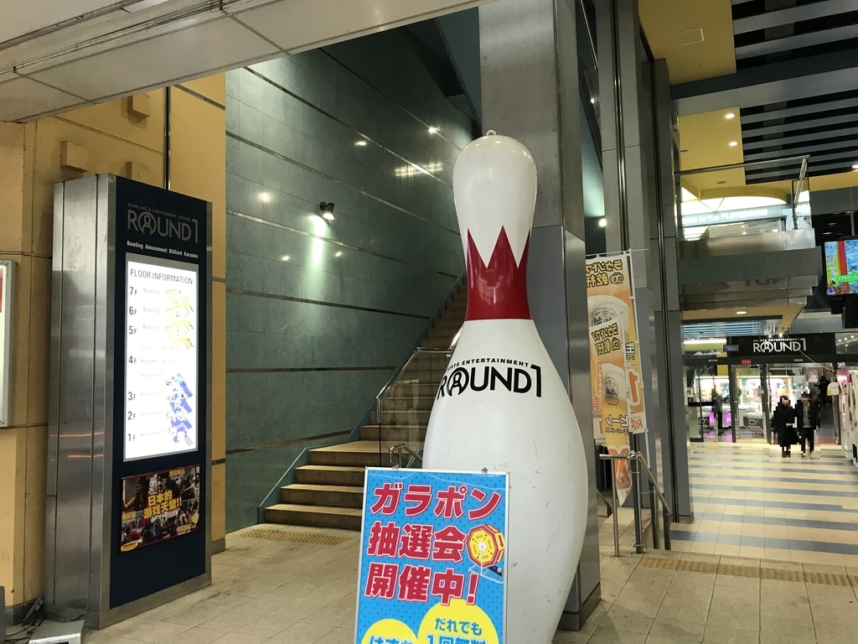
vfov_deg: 49.7
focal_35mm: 28
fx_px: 694
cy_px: 322
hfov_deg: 63.4
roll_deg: +1.7
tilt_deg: +3.8
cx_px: 429
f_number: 1.8
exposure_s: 1/30
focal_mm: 3.99
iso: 25
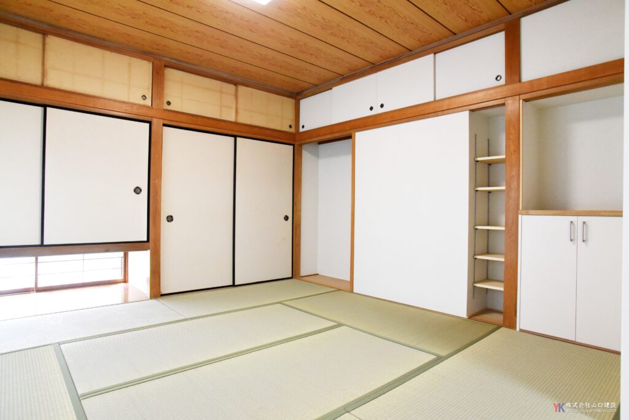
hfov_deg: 83.9
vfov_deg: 62.0
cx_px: 314
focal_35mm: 20
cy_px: 210
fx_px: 350
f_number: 6.3
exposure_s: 1/250
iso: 5000
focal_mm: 20
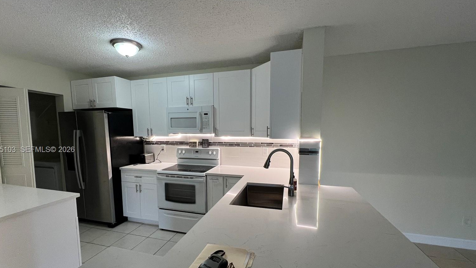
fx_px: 189
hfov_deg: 102.9
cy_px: 150
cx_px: 229
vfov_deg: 70.3
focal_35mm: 15
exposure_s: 1/120
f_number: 1.8
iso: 125
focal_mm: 1.57
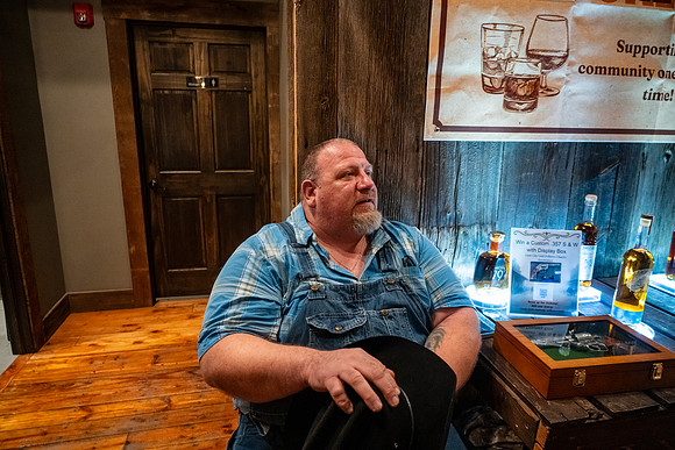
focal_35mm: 24
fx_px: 450
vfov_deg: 53.2
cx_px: 338
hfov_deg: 73.7
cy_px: 225
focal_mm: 24
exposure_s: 1/60
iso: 5600
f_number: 4
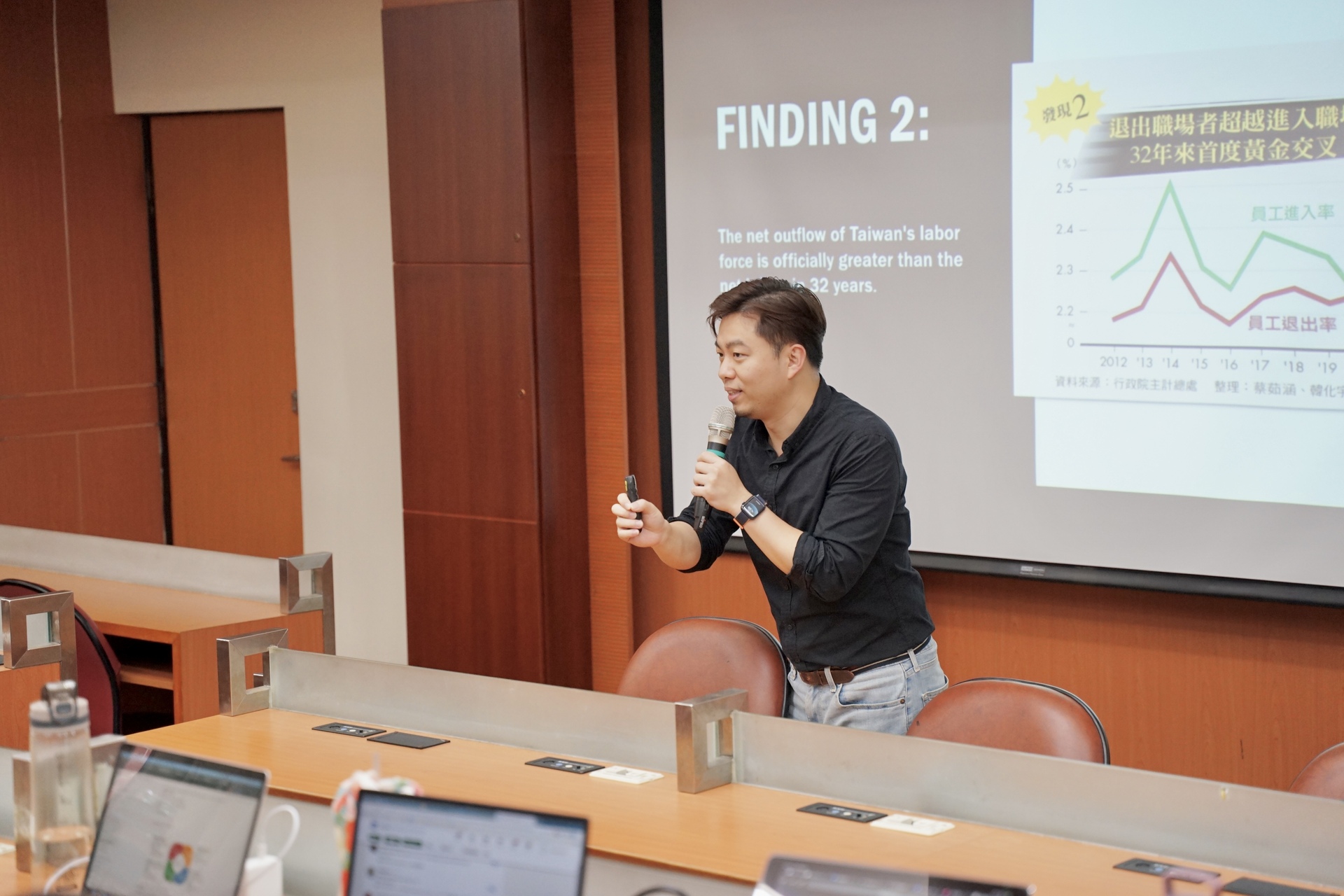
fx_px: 2800
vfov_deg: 18.2
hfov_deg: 27.0
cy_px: 448
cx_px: 672
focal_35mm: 75
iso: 1600
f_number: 4
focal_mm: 75
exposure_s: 1/160
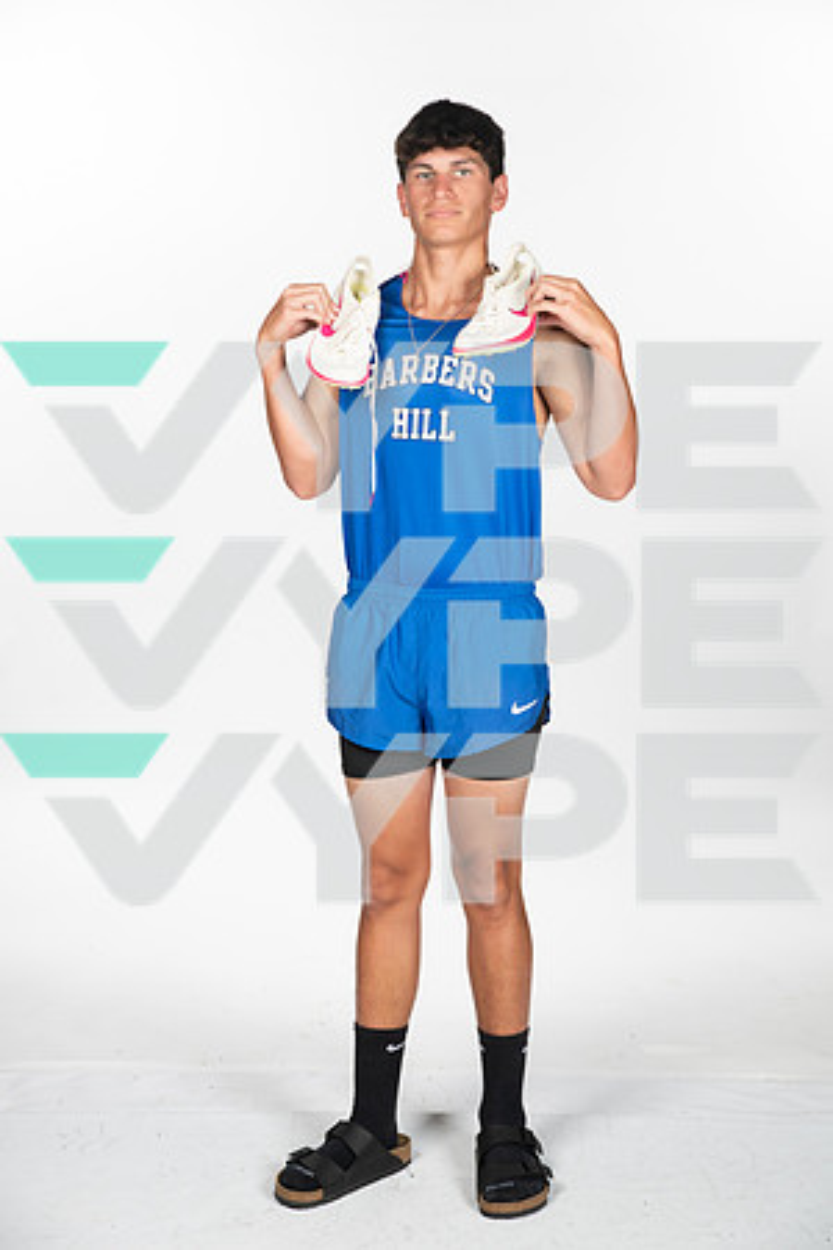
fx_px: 2152
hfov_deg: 21.9
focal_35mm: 62
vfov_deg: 32.4
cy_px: 625
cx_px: 416
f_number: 7.1
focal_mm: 62
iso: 250
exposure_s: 1/400
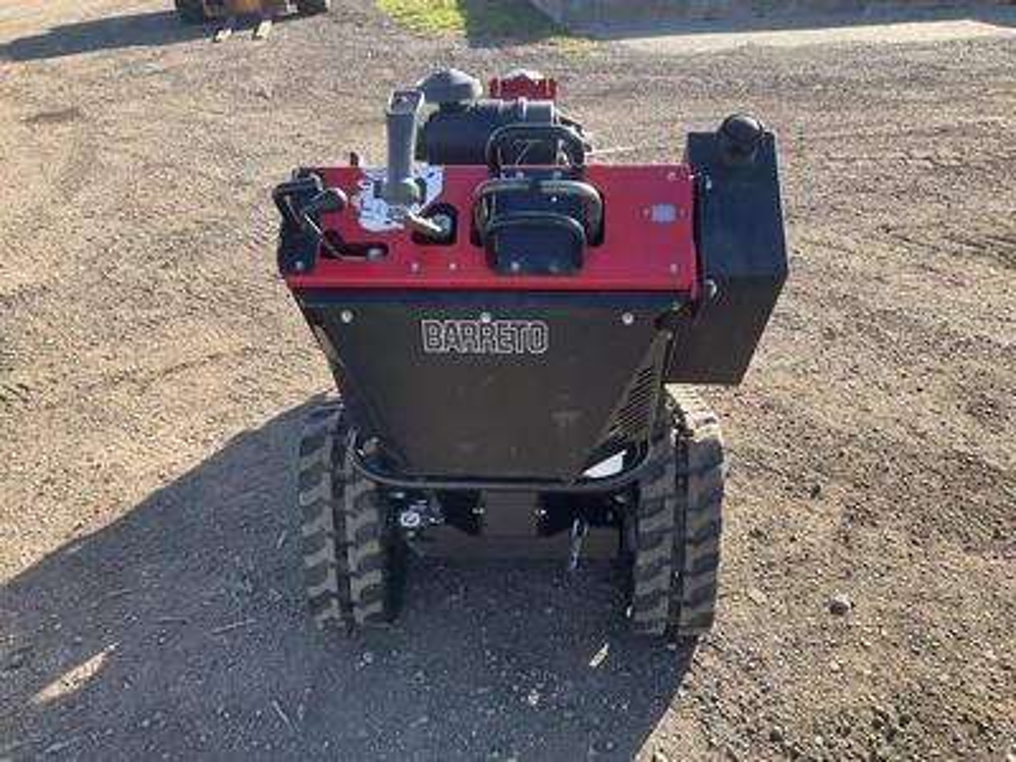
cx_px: 508
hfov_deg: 61.7
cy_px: 381
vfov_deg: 48.2
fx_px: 851
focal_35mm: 29
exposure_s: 1/348
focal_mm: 3
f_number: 1.8
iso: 25
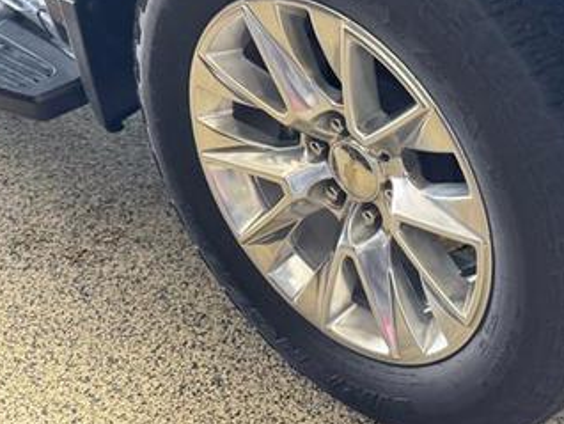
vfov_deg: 19.4
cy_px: 142
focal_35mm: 76
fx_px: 1239
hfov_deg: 25.3
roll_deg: -1.8
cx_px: 426
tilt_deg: -35.9
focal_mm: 6.76
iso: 250
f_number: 1.78
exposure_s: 1/40
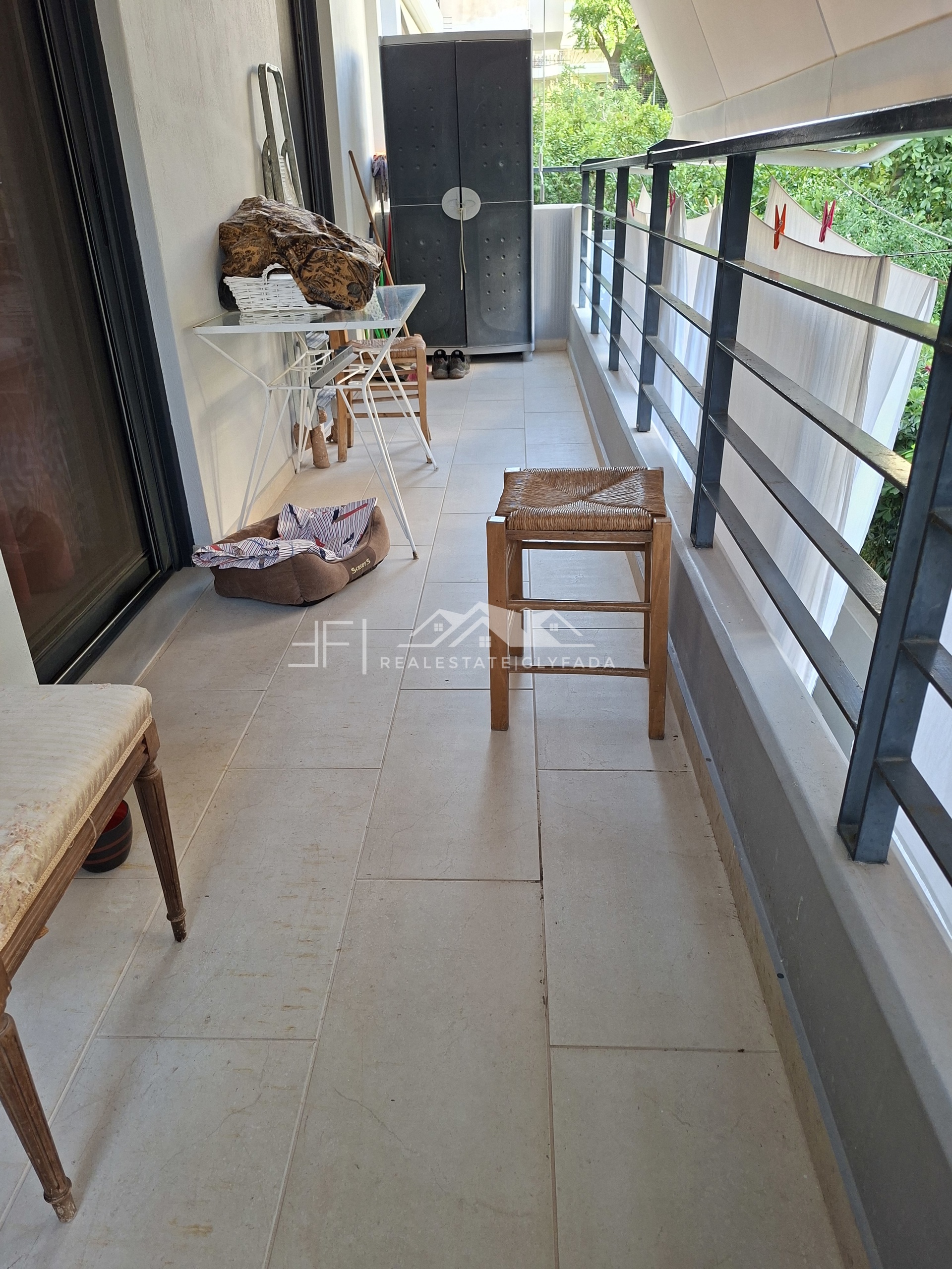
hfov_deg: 58.9
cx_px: 476
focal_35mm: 23
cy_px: 634
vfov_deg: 73.9
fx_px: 843
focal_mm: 5.54
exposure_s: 1/120
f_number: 1.8
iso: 125
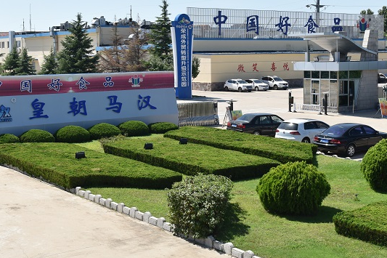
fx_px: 613
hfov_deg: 35.0
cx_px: 173
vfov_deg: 23.7
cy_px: 95
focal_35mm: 57
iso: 400
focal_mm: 38
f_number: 9
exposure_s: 1/640
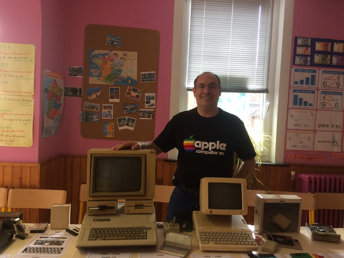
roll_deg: -3.8
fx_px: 288
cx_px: 172
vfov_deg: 48.2
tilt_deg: -3.1
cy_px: 129
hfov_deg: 61.7
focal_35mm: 29
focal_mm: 4.15
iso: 50
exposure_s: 1/33
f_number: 2.2
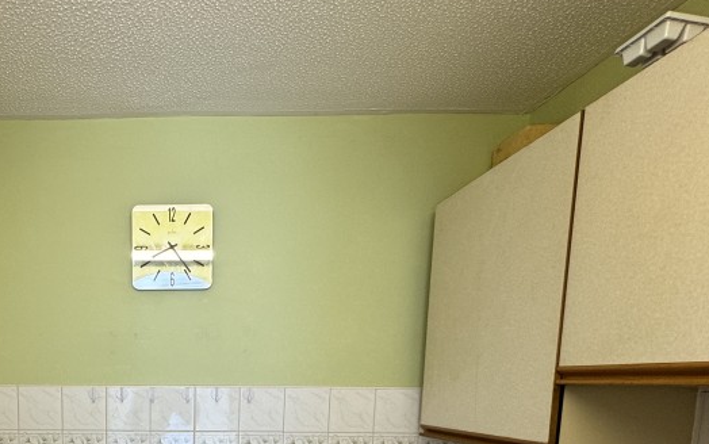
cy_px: 458
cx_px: 145
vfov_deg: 37.8
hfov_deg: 59.7
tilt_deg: -7.9
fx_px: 561
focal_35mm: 29
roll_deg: +0.9
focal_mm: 2.22
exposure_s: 1/100
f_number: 2.2
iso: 64
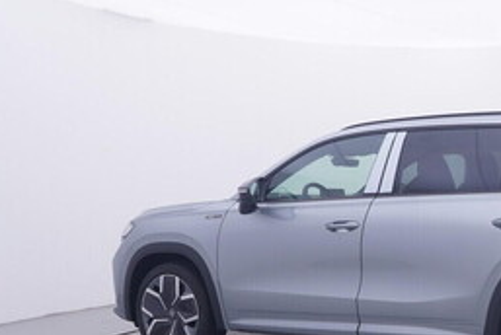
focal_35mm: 48
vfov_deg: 27.9
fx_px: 670
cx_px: 416
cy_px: 229
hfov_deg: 39.1
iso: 200
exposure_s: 1/80
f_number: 5
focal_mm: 15
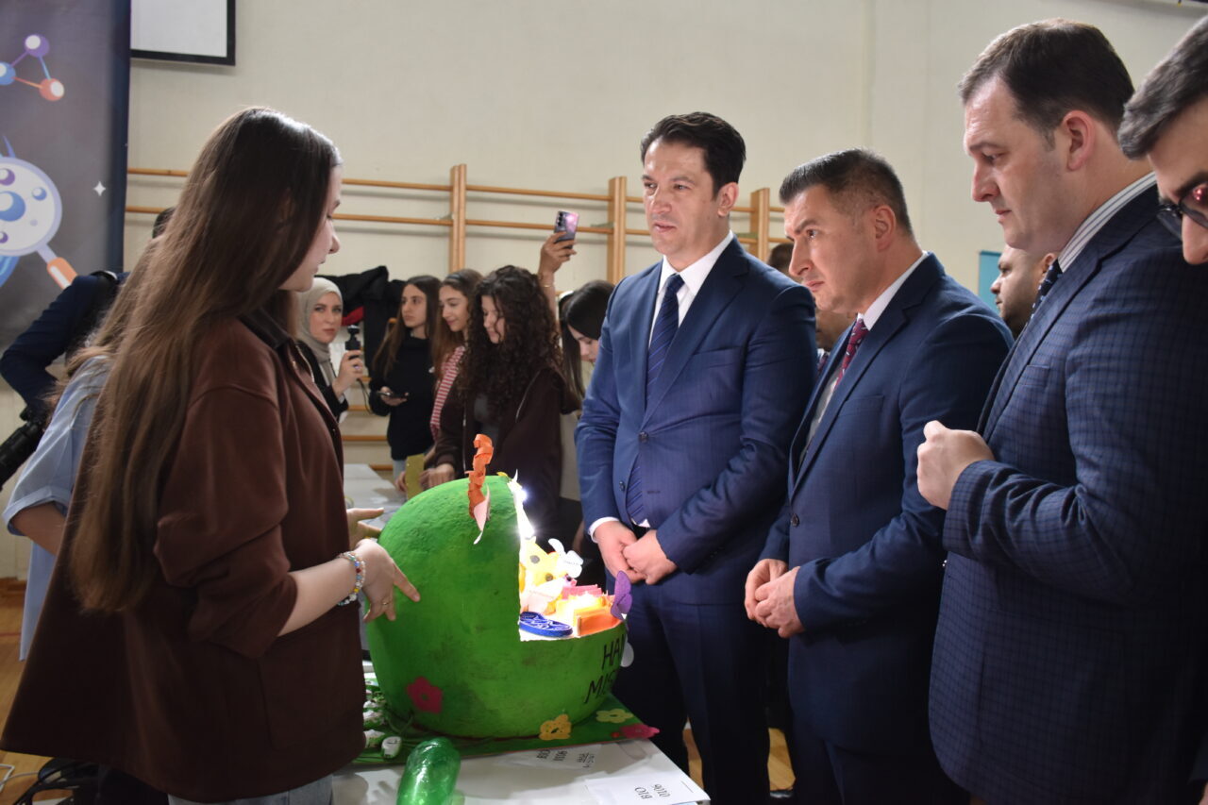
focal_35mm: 30
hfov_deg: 61.9
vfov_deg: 43.6
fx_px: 1006
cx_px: 604
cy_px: 402
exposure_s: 1/60
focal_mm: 20
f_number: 3.8
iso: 800
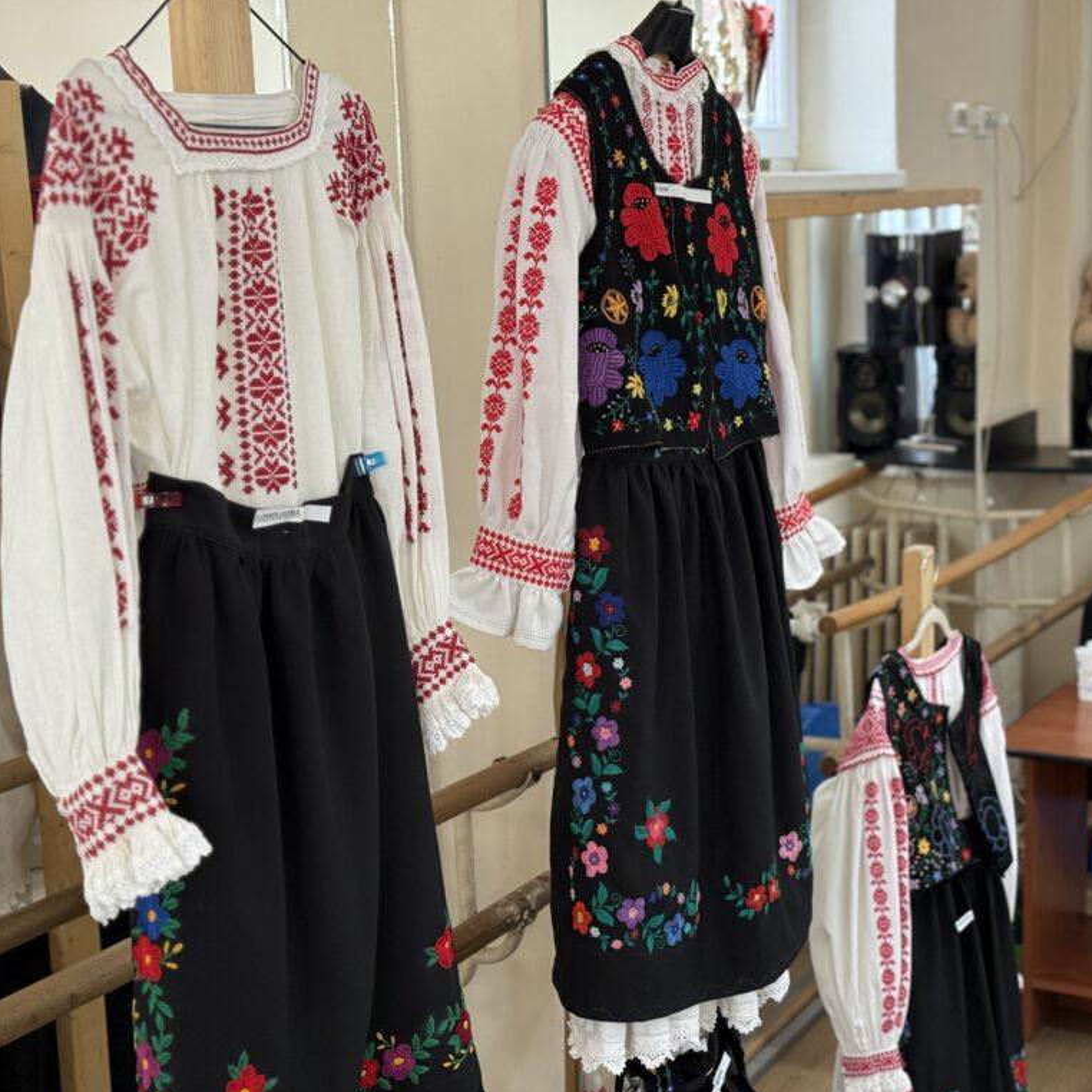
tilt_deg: -9.0
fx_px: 2034
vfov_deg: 30.0
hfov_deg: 29.9
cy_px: 547
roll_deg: +1.3
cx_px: 686
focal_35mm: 57
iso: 125
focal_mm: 6.76
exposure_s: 1/100
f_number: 1.78
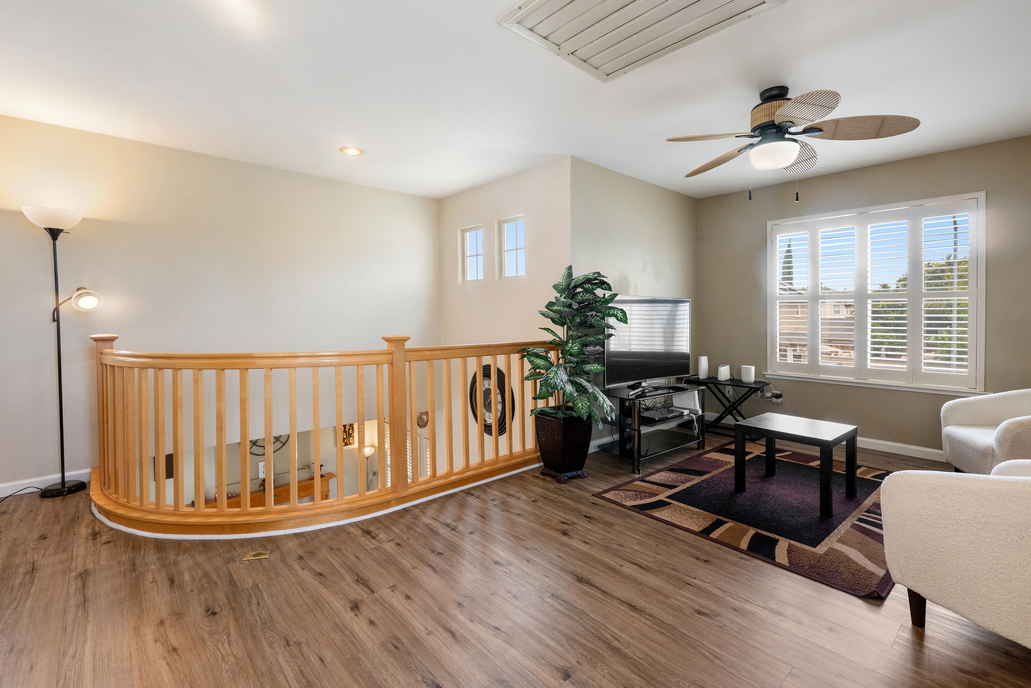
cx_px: 516
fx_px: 458
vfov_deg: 73.7
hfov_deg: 96.7
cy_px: 344
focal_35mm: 16
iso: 400
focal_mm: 16
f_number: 9
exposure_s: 1/30
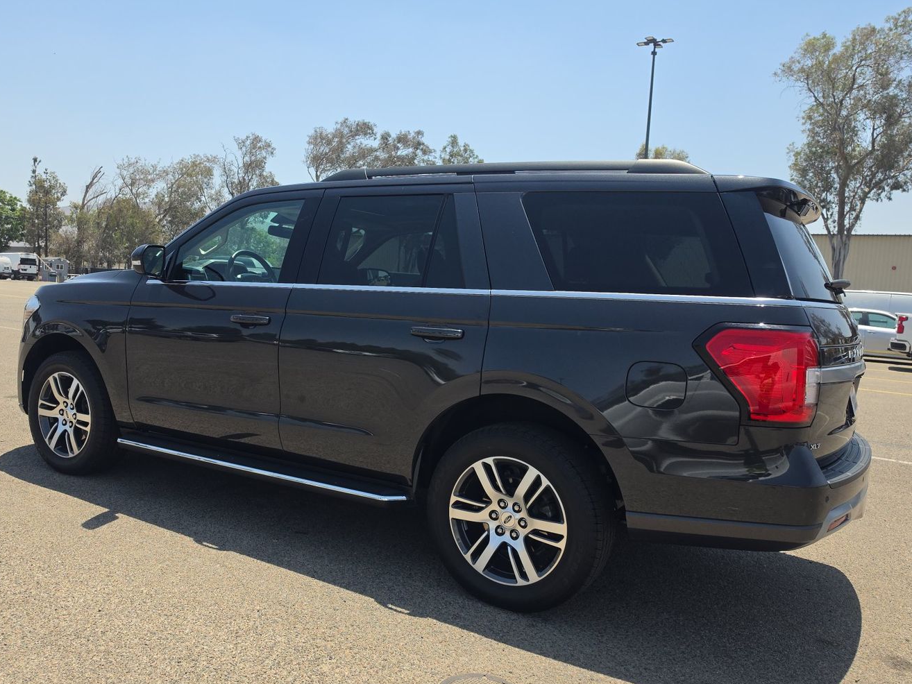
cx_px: 401
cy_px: 371
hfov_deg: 63.2
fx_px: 738
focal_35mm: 28
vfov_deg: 49.7
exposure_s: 1/4538
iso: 63
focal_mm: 6.5
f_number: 1.4
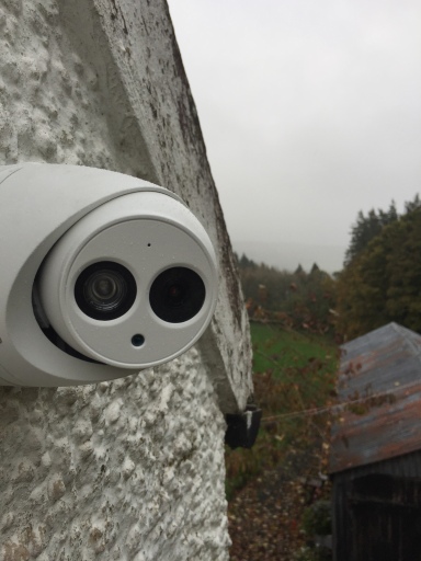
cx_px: 210
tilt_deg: +1.7
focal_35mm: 29
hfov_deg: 48.2
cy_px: 280
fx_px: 470
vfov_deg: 61.7
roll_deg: +3.1
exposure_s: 1/311
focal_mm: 4.15
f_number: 2.2
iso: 32
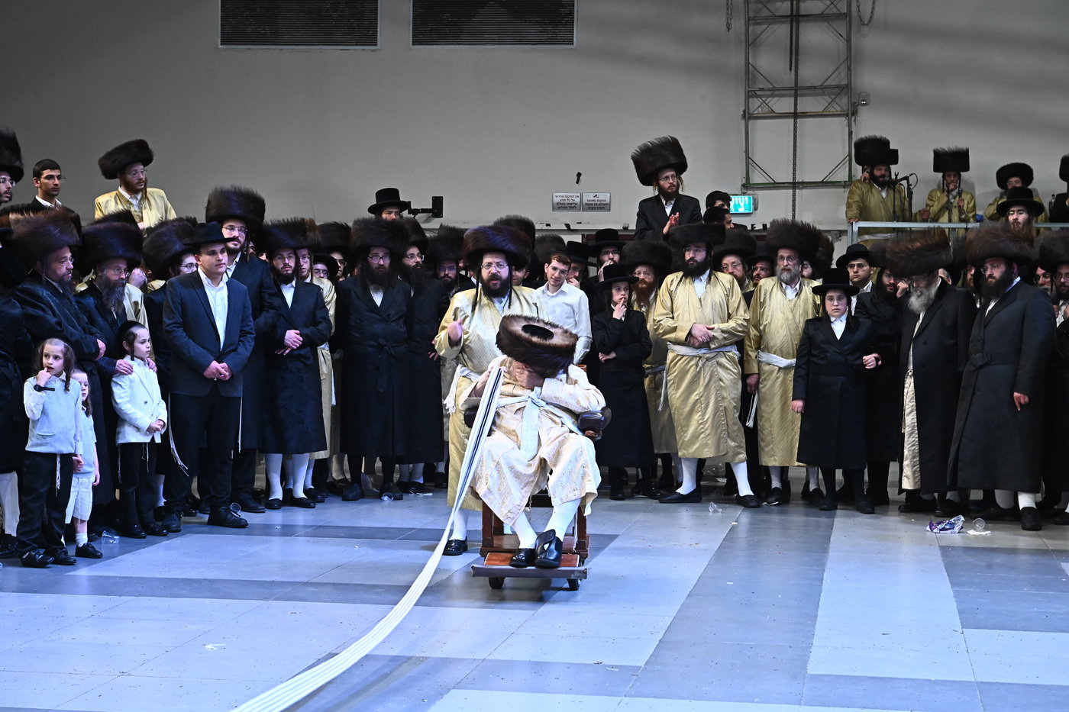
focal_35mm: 70
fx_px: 2078
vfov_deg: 19.5
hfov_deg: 28.8
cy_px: 356
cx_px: 534
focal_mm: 70
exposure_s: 1/100
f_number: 9
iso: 3200
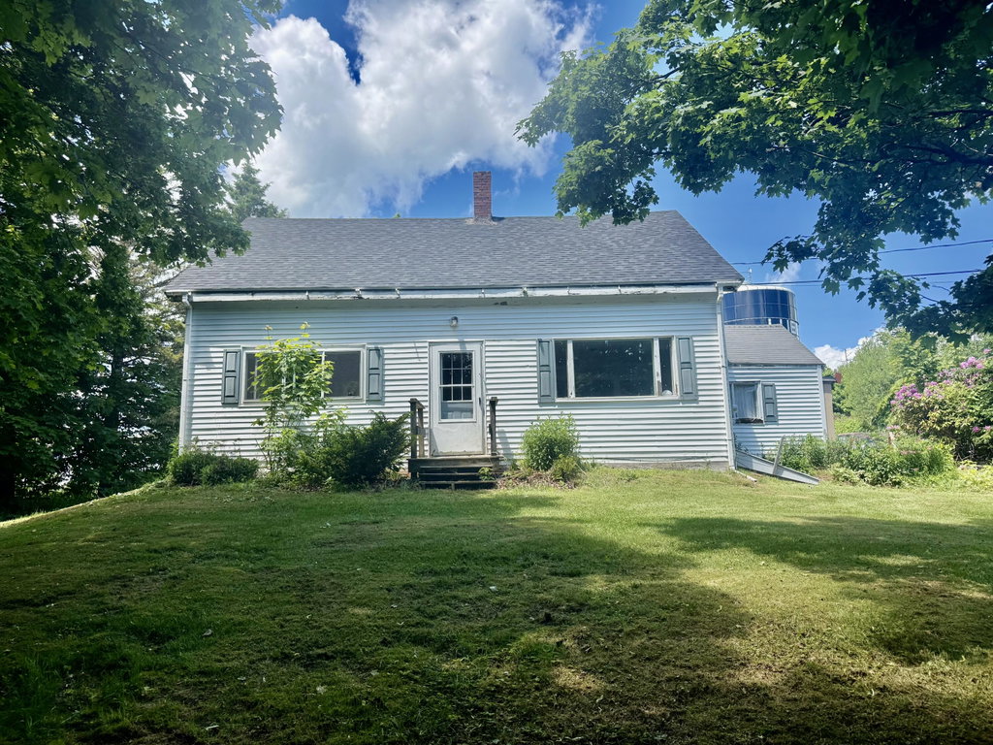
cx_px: 496
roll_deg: +1.4
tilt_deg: +10.1
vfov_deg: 56.8
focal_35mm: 24
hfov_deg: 71.6
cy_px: 372
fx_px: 688
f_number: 1.78
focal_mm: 6.76
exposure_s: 1/2299
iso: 100
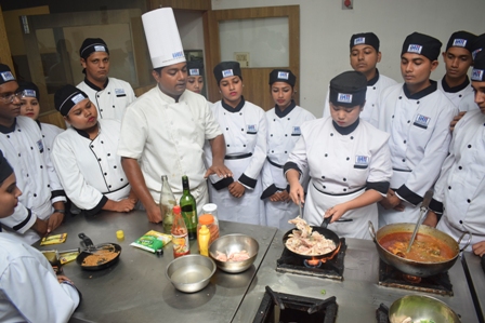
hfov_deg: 67.4
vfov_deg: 48.0
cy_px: 162
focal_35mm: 27
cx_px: 242
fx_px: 364
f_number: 3.5
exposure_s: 1/100
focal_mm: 18
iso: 500
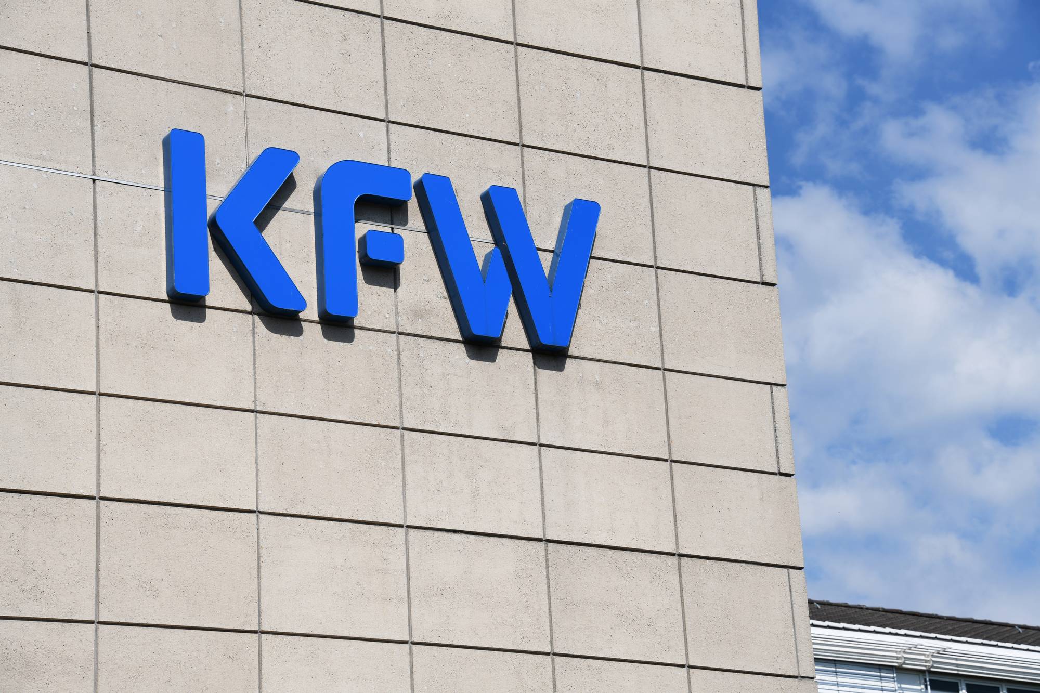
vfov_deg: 13.0
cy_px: 346
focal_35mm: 105
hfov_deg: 19.5
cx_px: 520
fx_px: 3033
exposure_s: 1/320
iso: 80
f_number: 10
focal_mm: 105
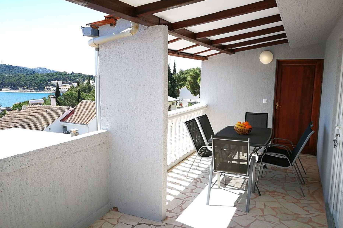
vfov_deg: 45.0
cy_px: 116
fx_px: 276
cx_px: 174
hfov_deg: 63.7
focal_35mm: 29
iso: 50
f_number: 2.2
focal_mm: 3.95
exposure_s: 1/344
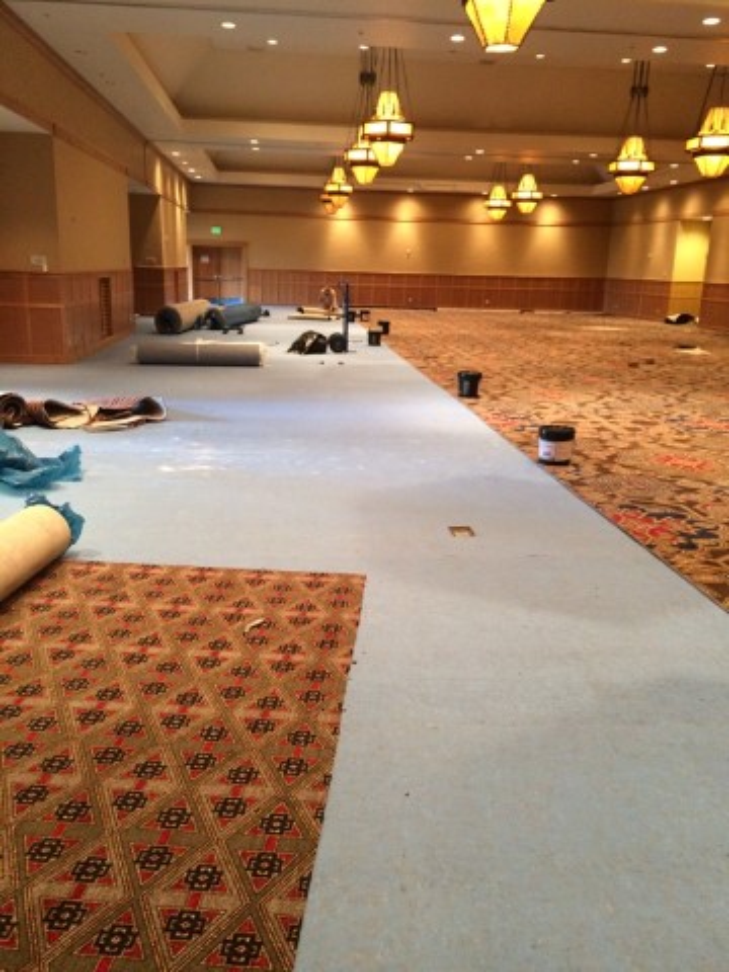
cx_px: 364
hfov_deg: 48.2
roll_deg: -1.1
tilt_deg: -15.7
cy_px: 486
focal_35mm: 29
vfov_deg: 61.7
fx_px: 814
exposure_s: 1/30
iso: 250
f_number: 2.2
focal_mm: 4.15
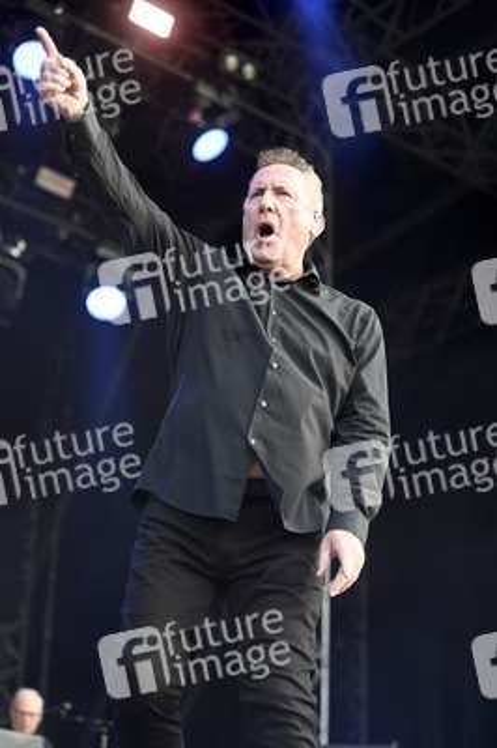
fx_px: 1452
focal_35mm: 70
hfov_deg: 19.4
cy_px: 374
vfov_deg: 28.9
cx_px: 248
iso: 320
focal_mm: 70
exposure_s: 1/400
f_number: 3.2
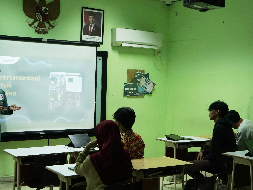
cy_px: 85
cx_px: 136
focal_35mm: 52
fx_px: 380
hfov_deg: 36.8
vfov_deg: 28.0
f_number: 4
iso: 800
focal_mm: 34
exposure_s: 1/125
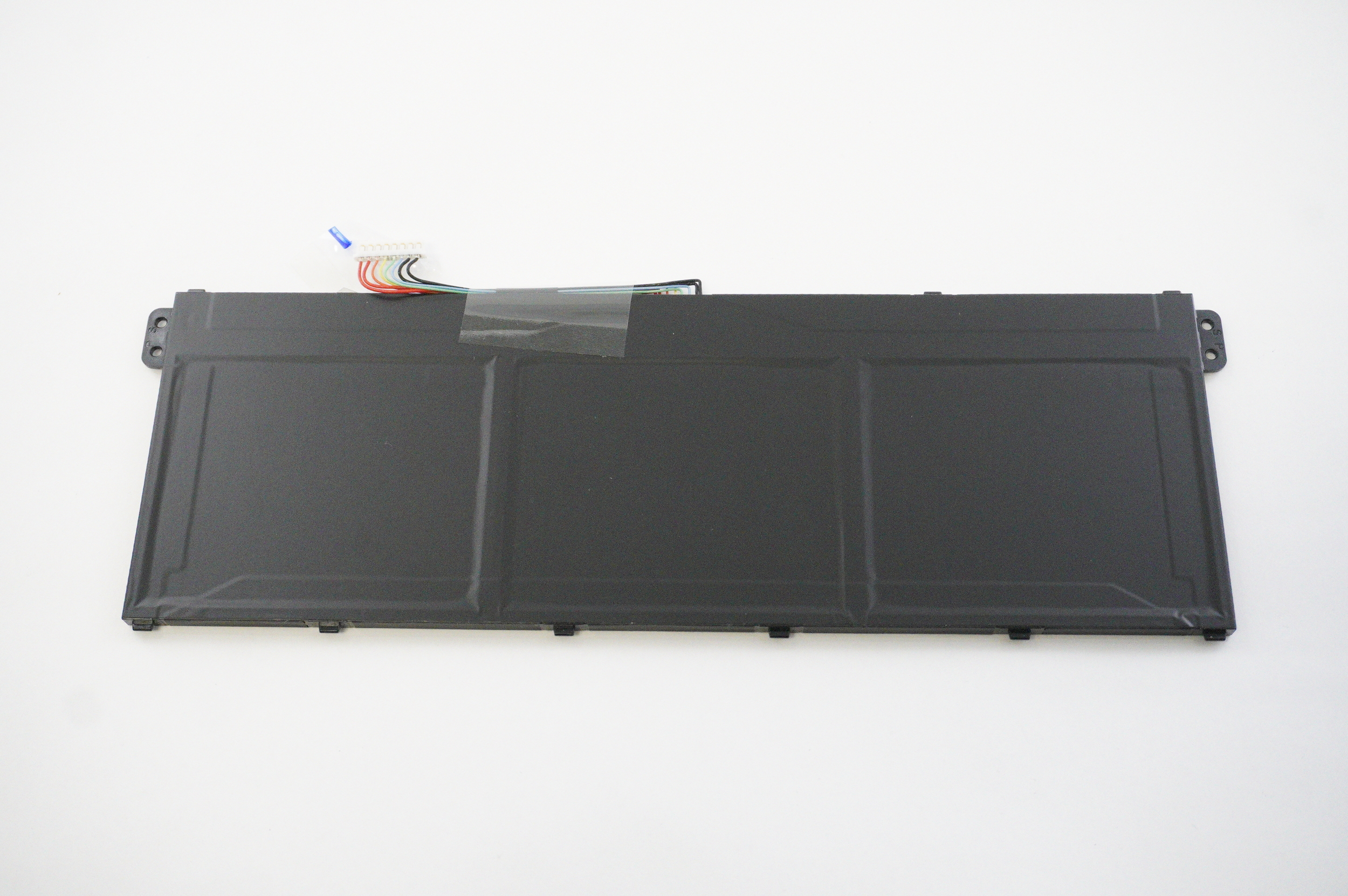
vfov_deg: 33.0
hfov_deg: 48.0
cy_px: 448
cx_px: 674
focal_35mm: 40
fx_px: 1515
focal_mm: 27
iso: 6400
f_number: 5.6
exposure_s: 1/320
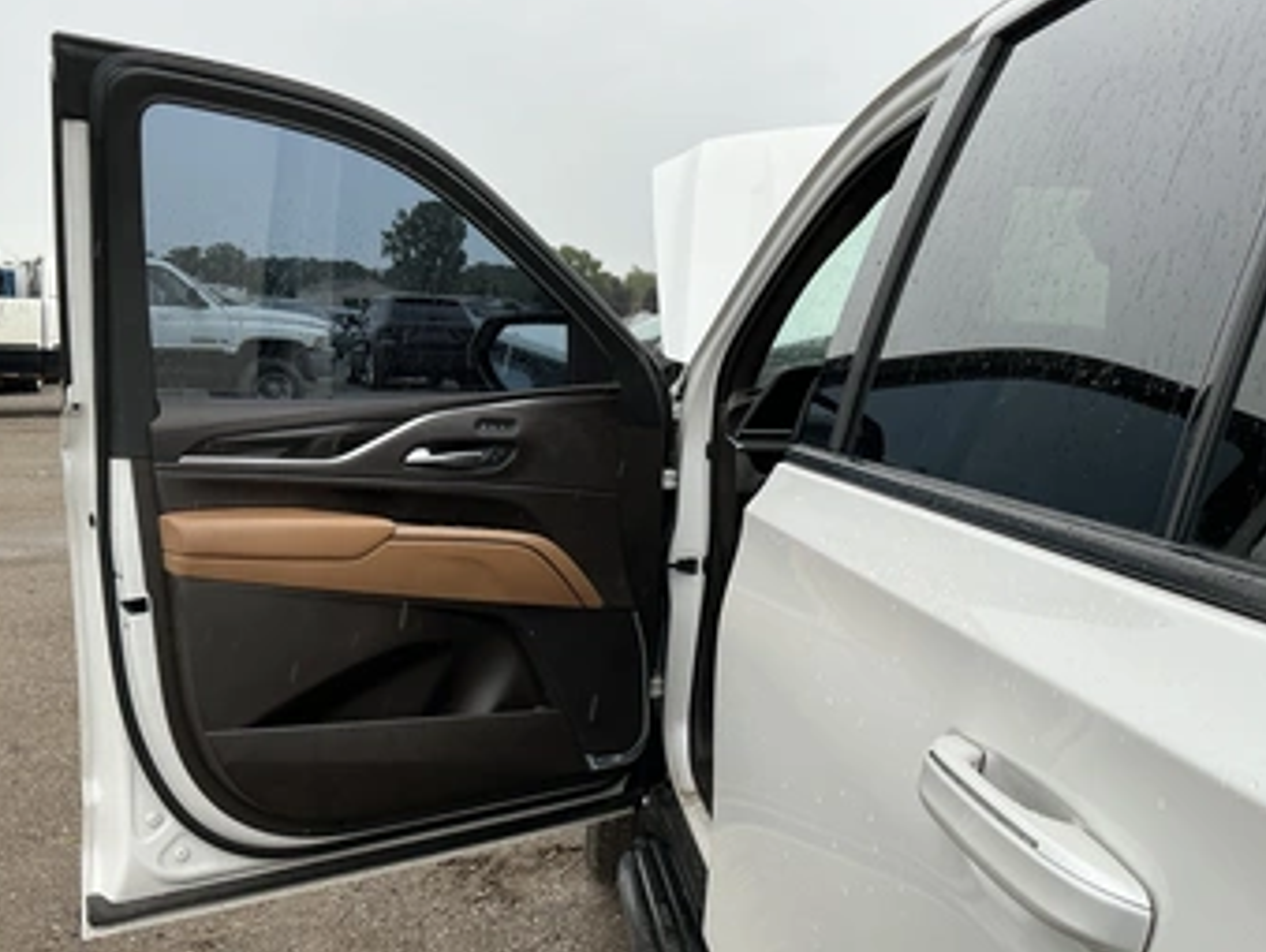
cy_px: 500
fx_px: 1208
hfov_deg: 55.2
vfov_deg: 43.0
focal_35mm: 33
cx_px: 691
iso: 25
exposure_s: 1/346
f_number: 1.8
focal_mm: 3
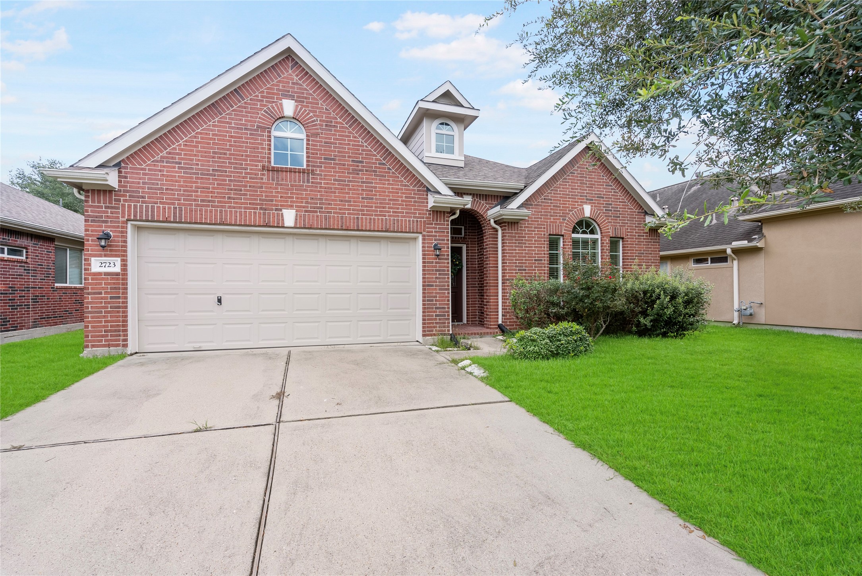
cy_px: 288
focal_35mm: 16
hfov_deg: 96.7
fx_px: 383
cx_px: 431
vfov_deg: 73.8
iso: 125
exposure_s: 1/80
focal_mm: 16
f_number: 8
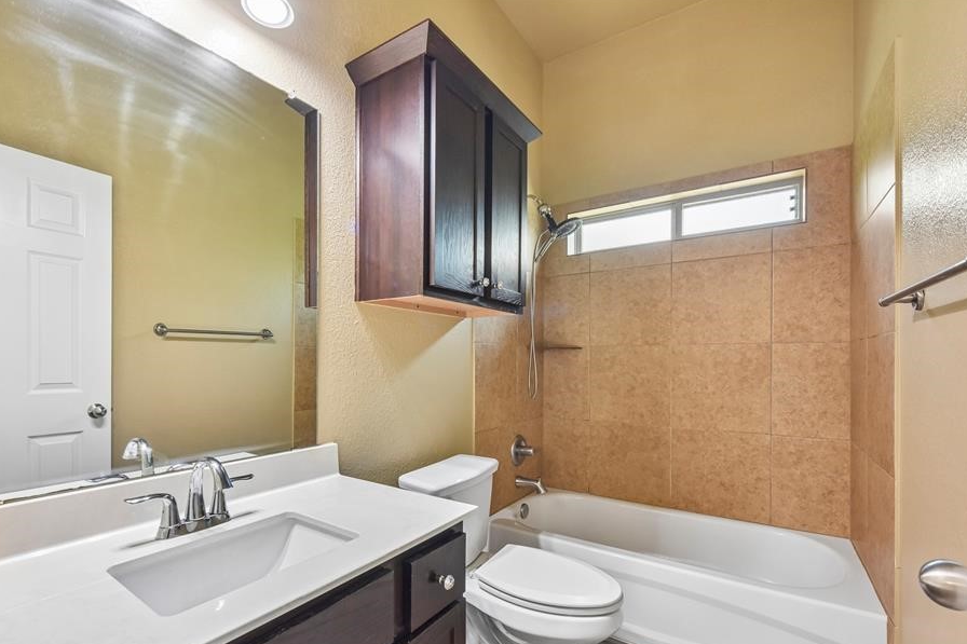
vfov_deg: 73.4
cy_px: 364
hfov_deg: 96.6
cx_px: 446
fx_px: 430
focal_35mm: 16
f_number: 8
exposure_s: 1/15
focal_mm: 14
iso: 450
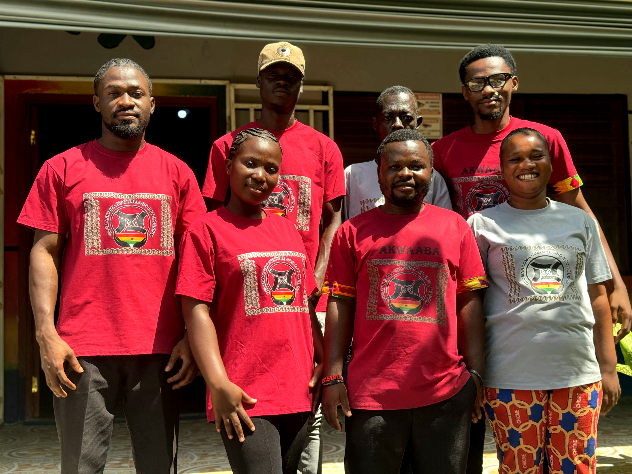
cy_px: 237
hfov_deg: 39.7
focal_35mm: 48
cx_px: 316
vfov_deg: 30.3
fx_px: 876
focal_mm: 6.76
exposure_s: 1/833
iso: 64
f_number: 1.78
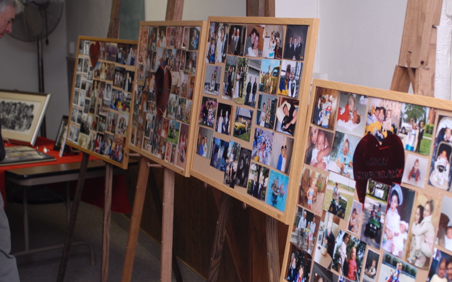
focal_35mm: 71
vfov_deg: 18.4
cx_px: 295
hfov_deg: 28.9
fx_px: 871
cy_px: 148
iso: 200
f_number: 4
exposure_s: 1/30
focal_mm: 35
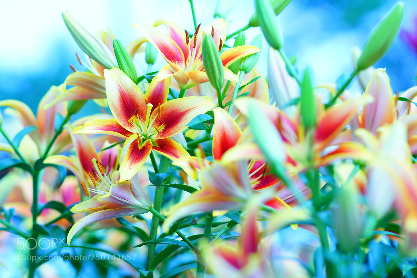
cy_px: 139
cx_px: 208
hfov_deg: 10.2
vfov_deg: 6.8
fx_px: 2345
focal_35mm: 202
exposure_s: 1/400
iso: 100
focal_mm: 135
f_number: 3.2
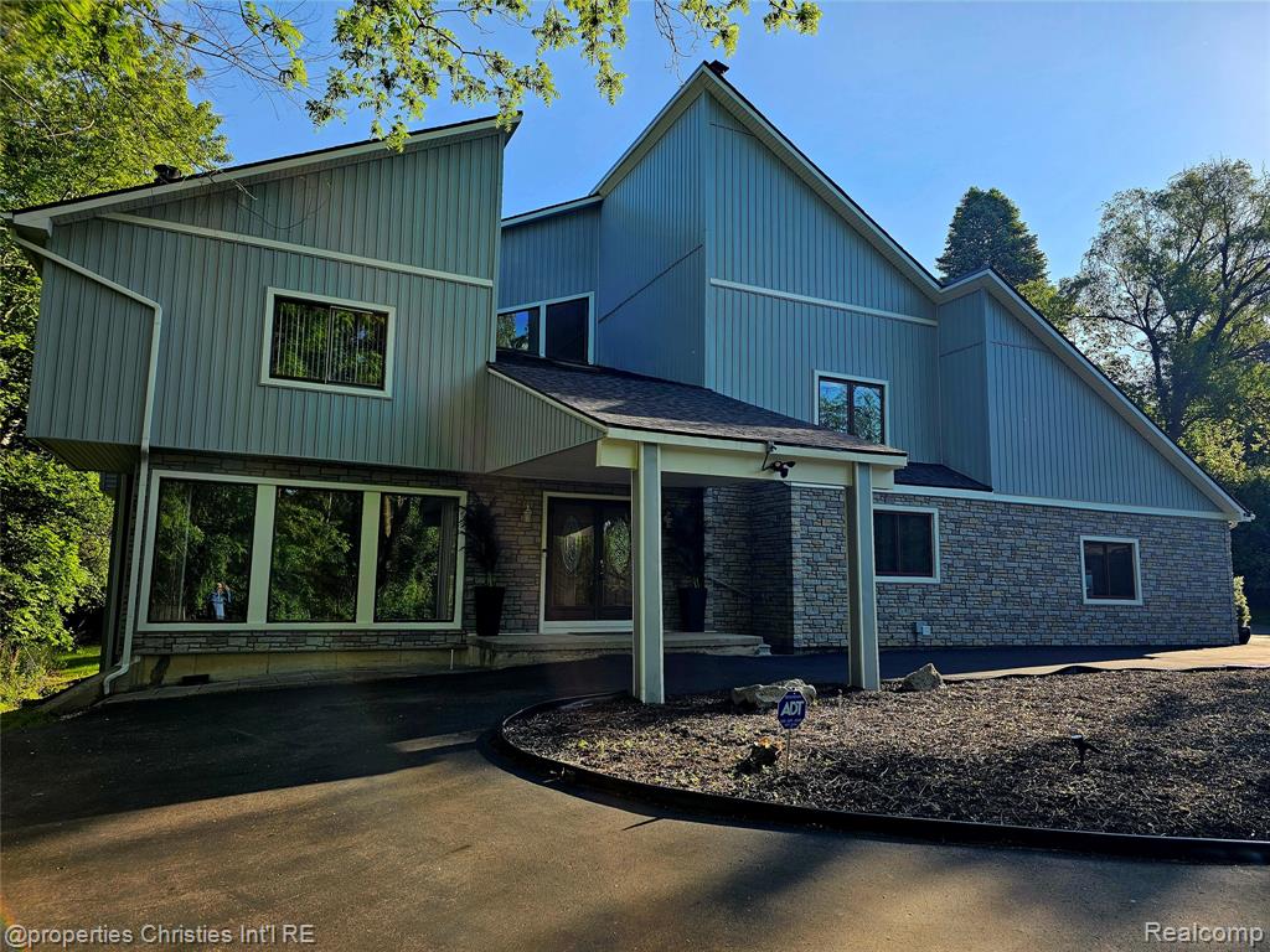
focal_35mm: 23
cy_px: 476
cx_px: 635
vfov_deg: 58.9
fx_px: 844
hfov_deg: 73.9
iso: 10
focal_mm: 6.3
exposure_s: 1/333
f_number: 1.7
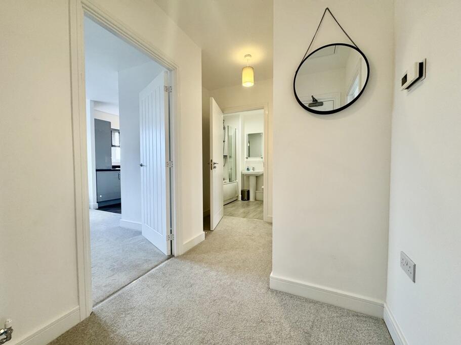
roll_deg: -0.5
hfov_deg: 102.1
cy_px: 172
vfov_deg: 85.7
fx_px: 186
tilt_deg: -1.6
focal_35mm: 14
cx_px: 230
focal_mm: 2.22
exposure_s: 1/100
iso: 160
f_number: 2.2
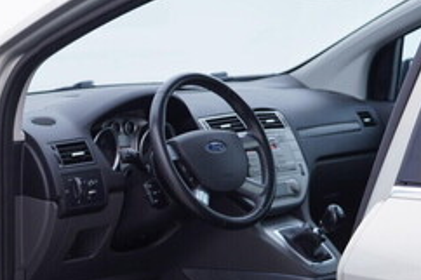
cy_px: 218
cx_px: -19
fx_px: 958
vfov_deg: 16.5
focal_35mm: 82
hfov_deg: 23.5
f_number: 3.2
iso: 125
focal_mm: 24
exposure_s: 1/50
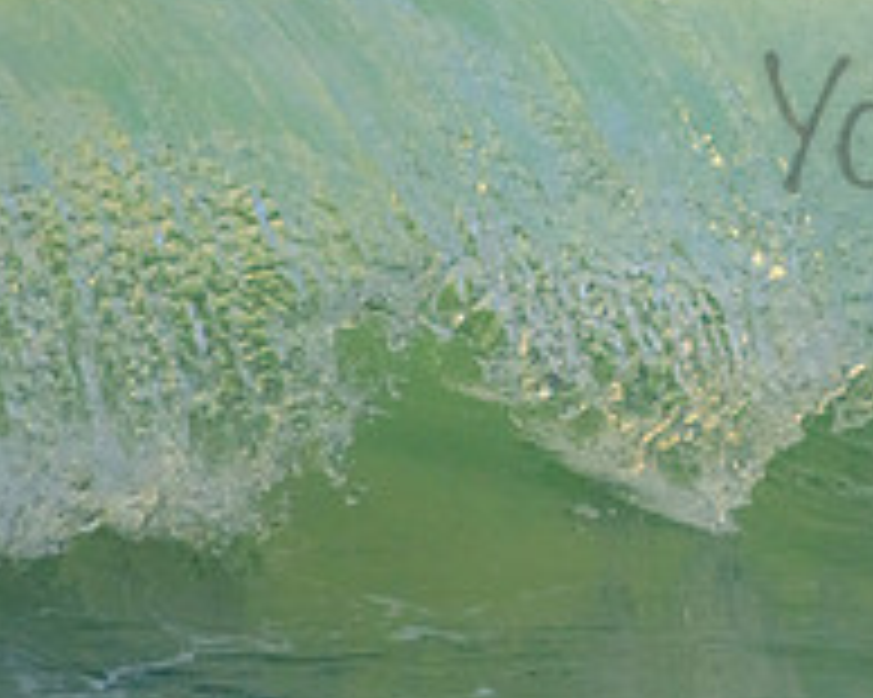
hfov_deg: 1.1
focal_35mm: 1748
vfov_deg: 0.9
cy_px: 83
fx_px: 45141
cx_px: 1228
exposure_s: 1/1250
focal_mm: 400
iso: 720
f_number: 5.6
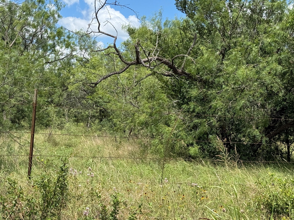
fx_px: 526
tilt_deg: +2.3
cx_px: 111
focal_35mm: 62
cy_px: 97
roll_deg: -3.1
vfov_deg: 23.6
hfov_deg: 31.1
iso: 64
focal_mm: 6.76
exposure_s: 1/4098
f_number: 1.78
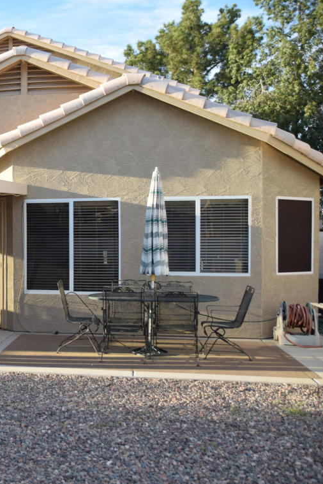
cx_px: -15
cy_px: 243
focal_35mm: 41
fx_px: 552
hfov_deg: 29.9
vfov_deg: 47.4
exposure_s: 1/250
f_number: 3.5
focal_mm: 18
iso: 100
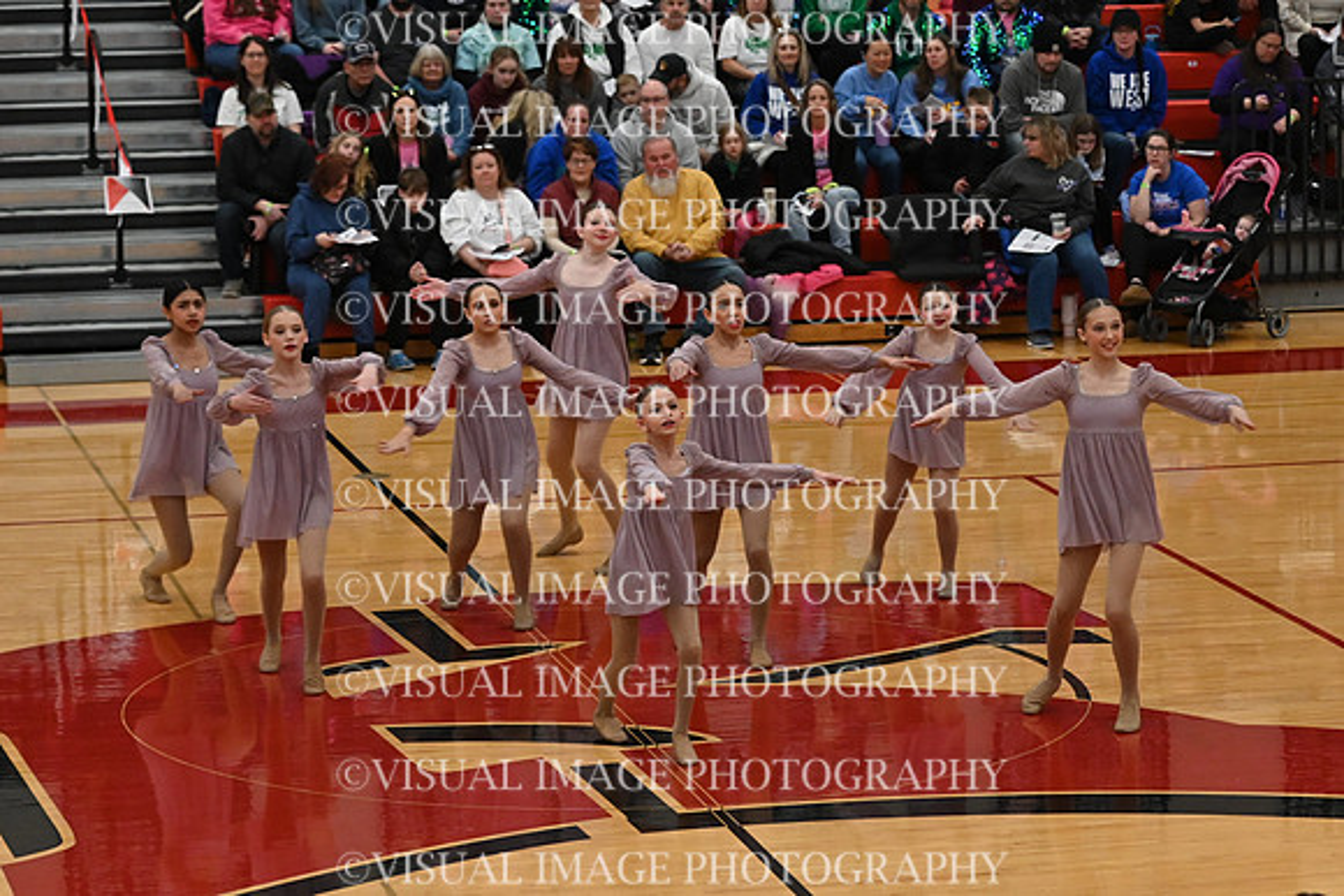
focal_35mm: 127
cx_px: 672
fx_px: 4742
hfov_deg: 16.1
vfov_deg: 10.8
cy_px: 448
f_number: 4
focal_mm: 85
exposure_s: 1/400
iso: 5000
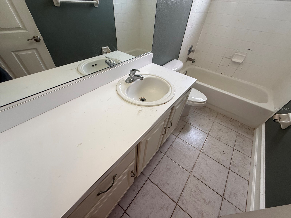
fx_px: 118
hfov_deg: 102.1
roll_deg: -7.9
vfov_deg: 85.7
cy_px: 109
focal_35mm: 14
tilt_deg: -42.3
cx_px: 146
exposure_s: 1/120
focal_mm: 2.22
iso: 80
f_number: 2.2
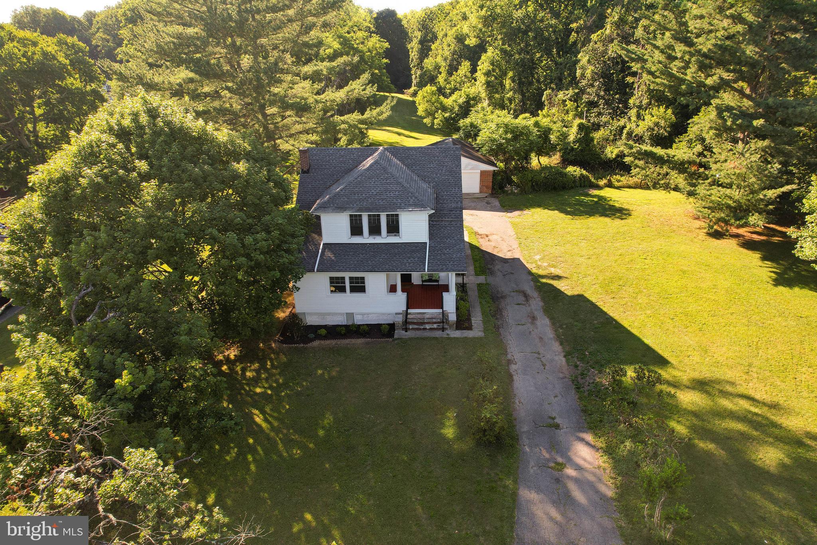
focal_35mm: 22
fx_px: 499
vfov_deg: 57.2
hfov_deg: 78.6
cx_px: 408
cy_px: 272
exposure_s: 1/125
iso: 100
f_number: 2.8
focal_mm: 8.38
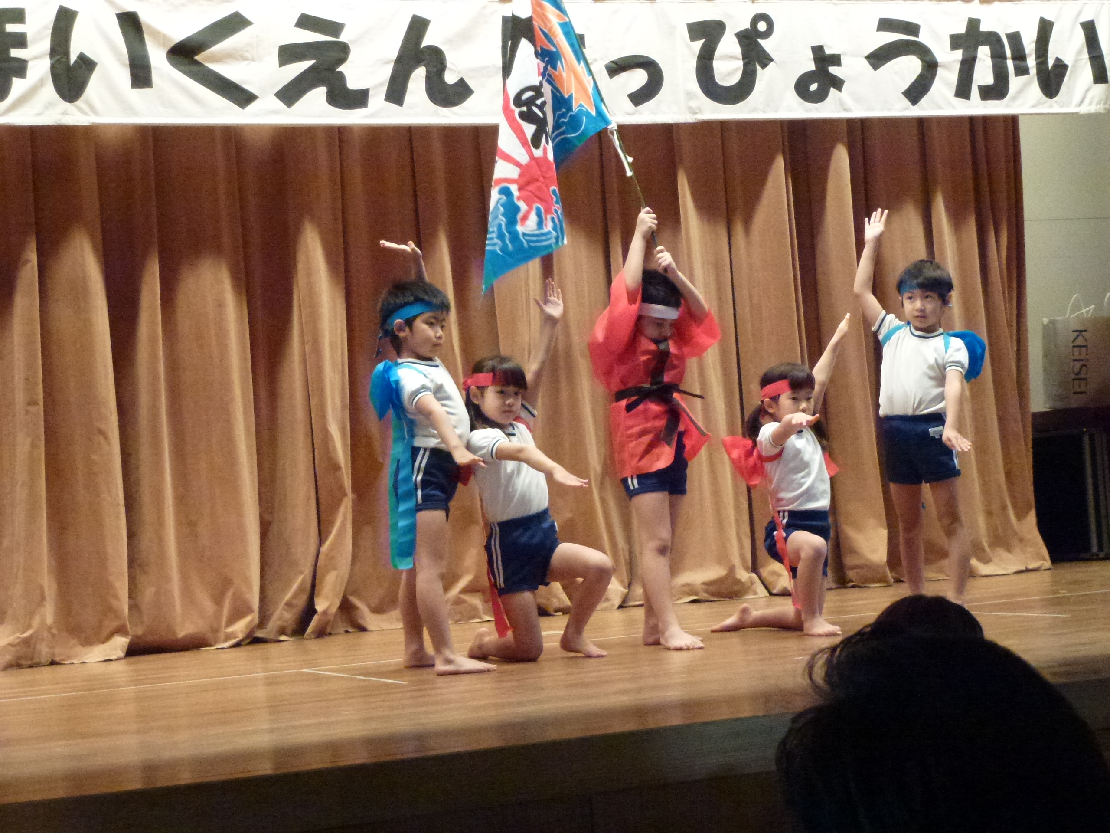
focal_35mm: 76
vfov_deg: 19.4
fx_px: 2437
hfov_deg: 25.7
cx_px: 555
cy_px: 416
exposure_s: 1/30
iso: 800
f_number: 4.7
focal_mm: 13.6
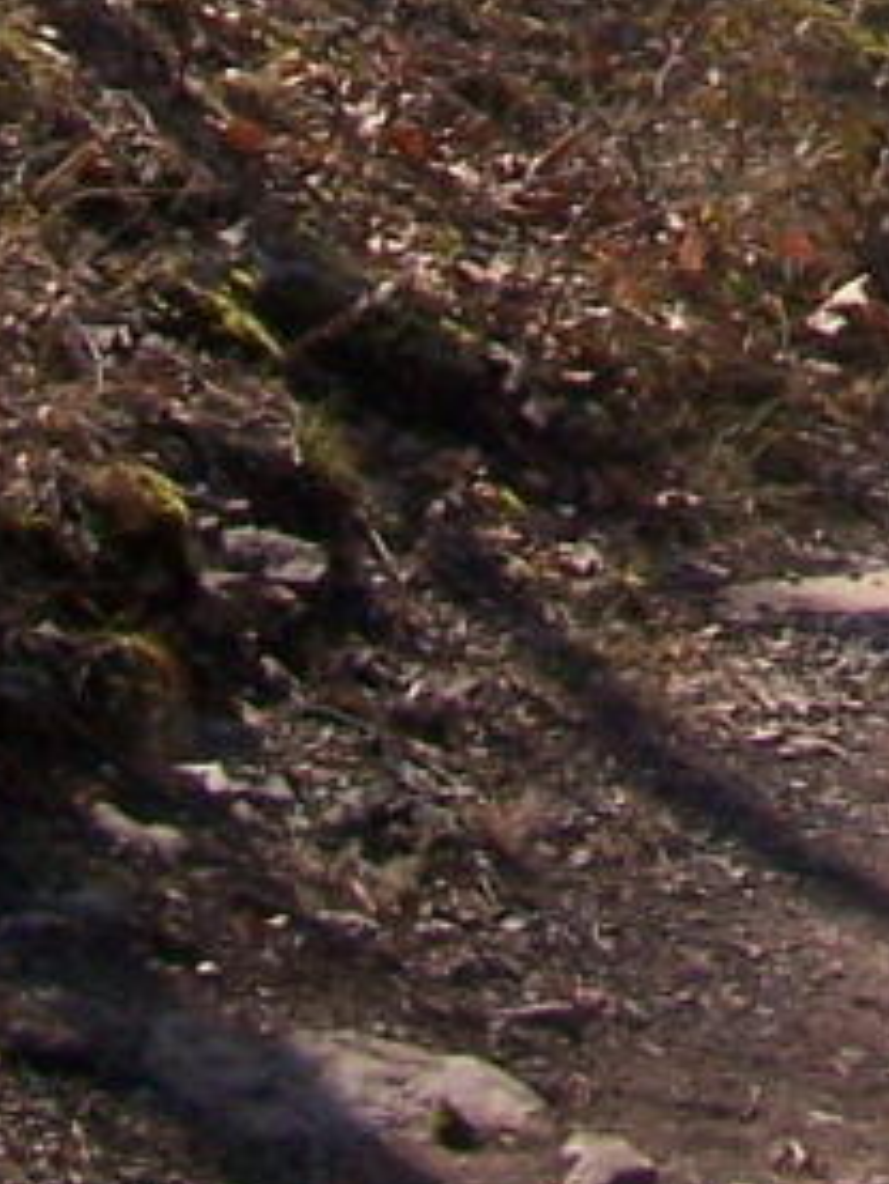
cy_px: -1237
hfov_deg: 7.8
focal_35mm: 187
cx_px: 1389
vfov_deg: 9.8
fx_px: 6398
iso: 200
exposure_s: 1/800
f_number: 5.6
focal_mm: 6.3
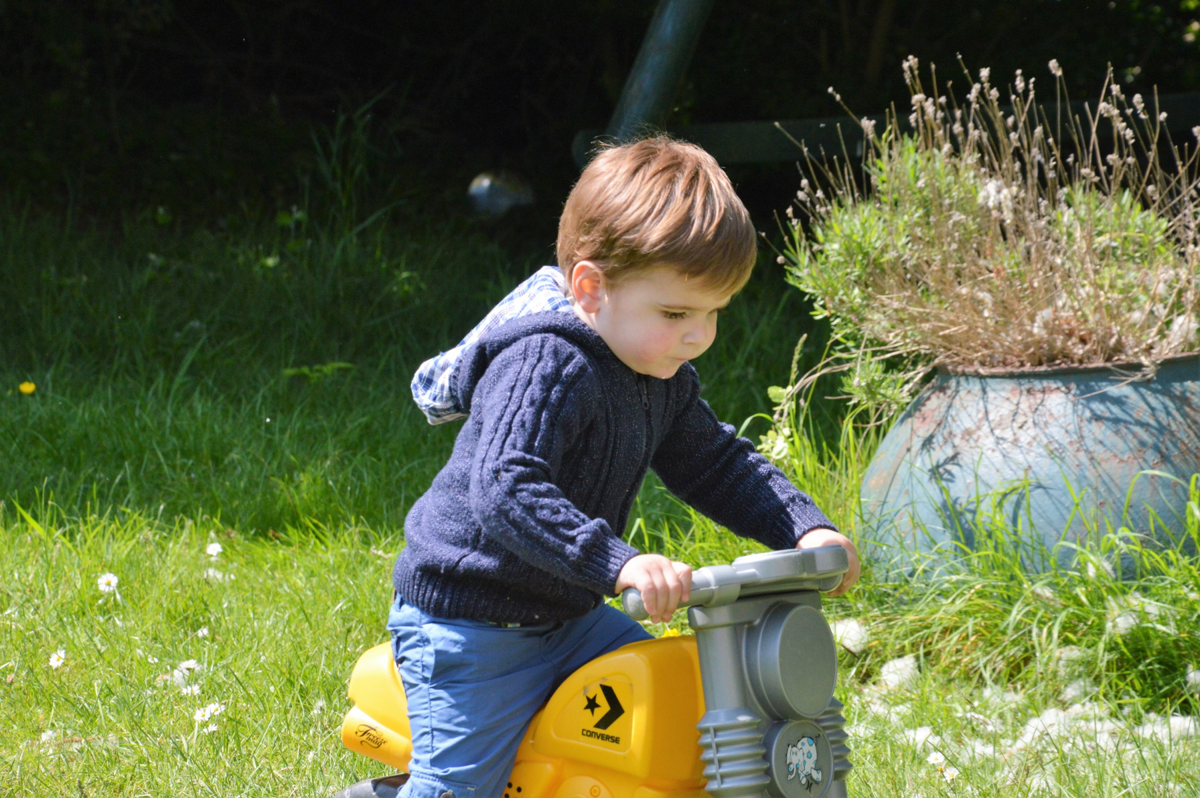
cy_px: 399
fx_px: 5246
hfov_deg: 13.1
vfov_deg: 8.7
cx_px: 600
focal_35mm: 158
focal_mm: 105
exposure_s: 1/1000
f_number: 9
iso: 800
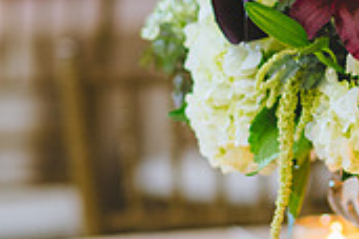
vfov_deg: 4.6
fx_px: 2981
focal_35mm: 299
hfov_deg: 6.8
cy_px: 63
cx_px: 431
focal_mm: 85
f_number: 2.2
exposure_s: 1/160
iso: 1250
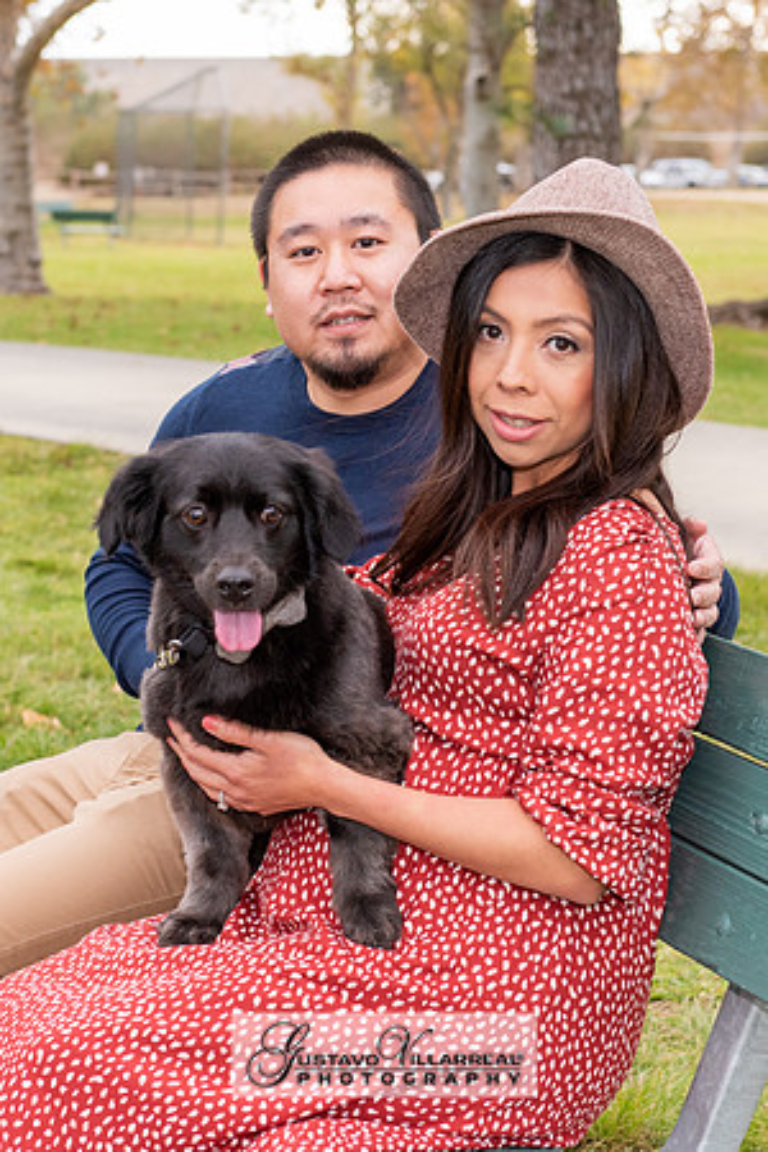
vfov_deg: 20.5
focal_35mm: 100
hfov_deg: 13.7
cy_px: 610
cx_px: 327
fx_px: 3186
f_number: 5
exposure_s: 1/125
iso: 500
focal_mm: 56
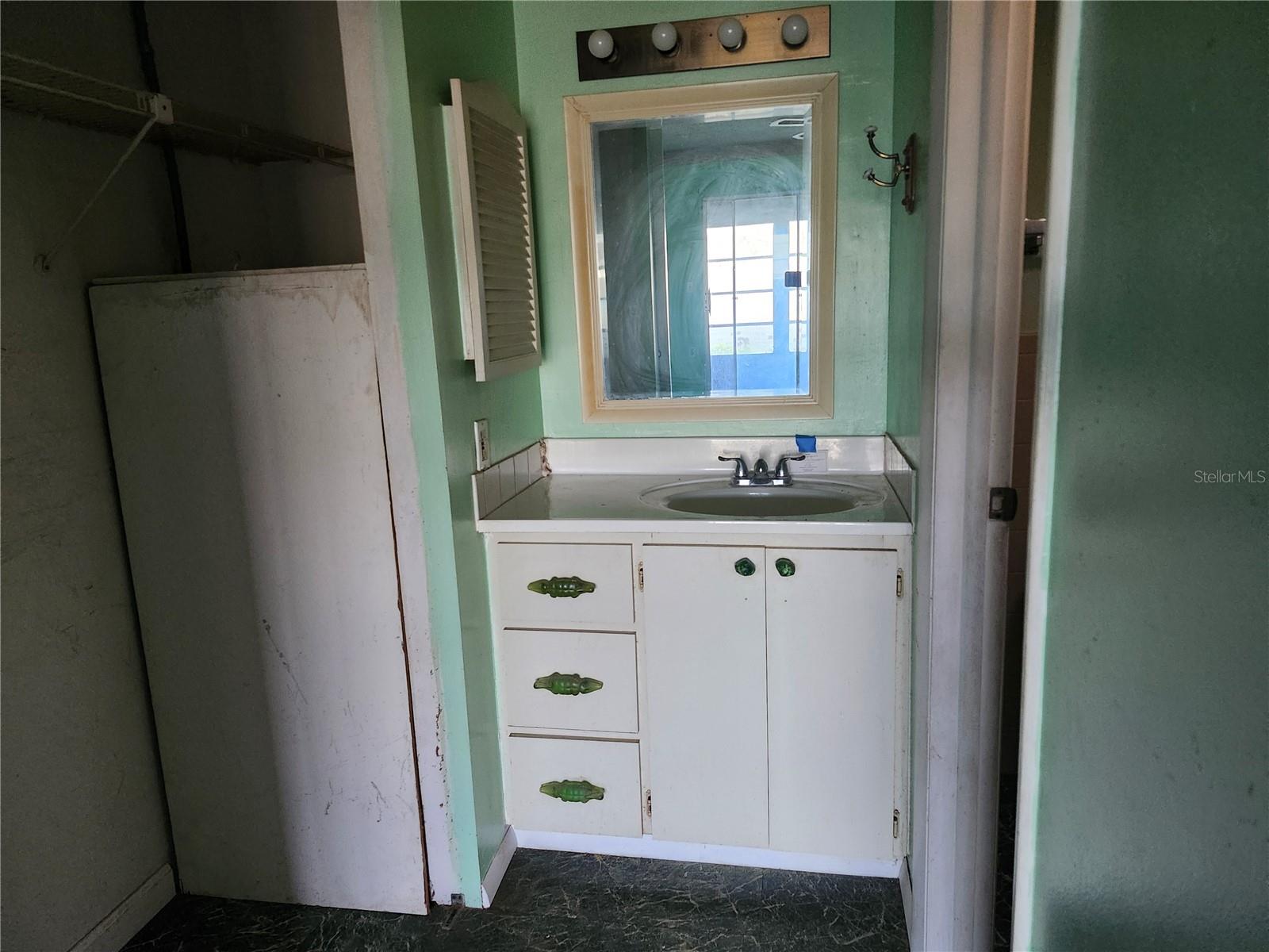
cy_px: 476
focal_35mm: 23
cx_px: 634
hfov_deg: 73.9
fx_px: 843
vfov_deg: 58.9
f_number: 1.8
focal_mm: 5.54
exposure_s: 1/120
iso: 1000
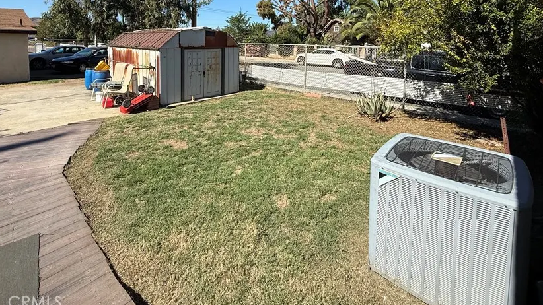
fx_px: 274
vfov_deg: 54.1
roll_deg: -0.4
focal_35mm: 19
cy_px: 58
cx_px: 248
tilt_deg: -2.8
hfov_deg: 89.4
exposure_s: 1/1901
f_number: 2.2
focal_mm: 2.22
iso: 50
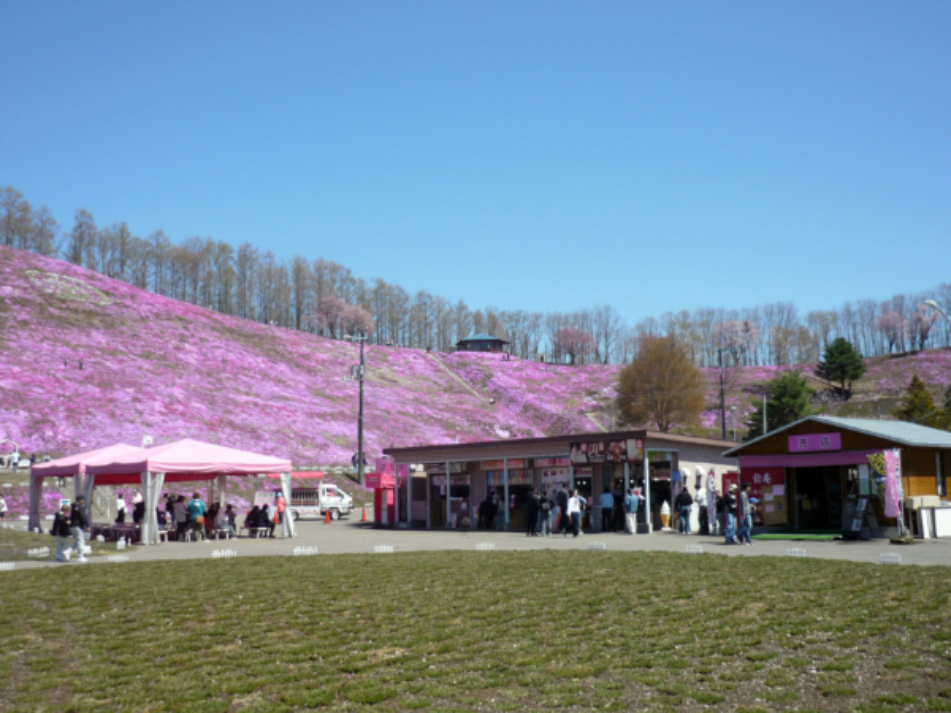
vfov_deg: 37.7
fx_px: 1044
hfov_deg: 49.0
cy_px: 356
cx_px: 476
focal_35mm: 38
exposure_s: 1/160
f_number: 8
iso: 100
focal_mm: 6.3
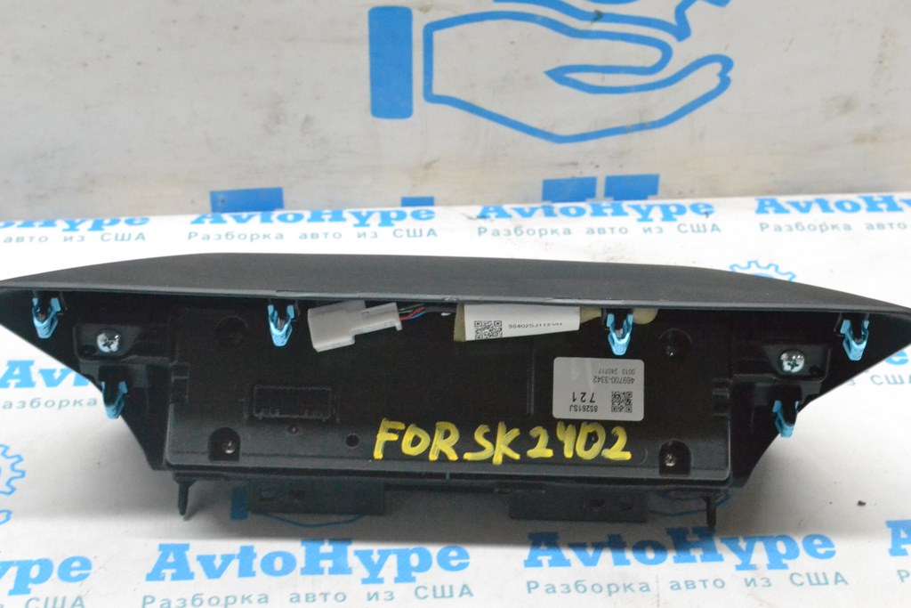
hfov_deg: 30.5
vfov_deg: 20.6
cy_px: 304
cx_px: 456
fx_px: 1670
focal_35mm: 66
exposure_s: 1/160
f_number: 9
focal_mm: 44
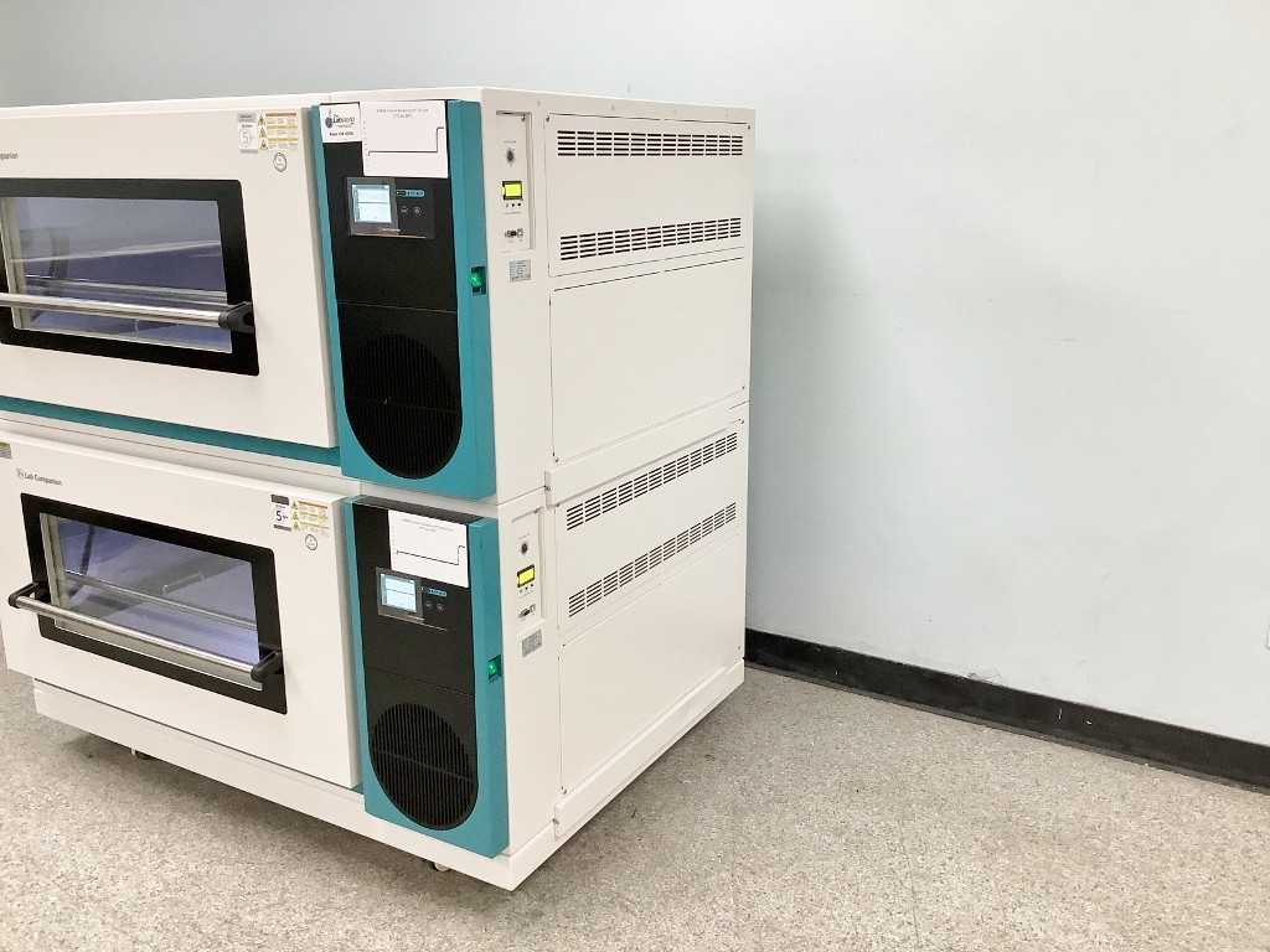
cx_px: 635
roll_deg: -0.2
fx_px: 1137
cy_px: 476
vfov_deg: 45.4
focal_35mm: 31
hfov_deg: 58.4
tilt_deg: -15.9
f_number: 2.4
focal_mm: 3.3
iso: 160
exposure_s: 1/60
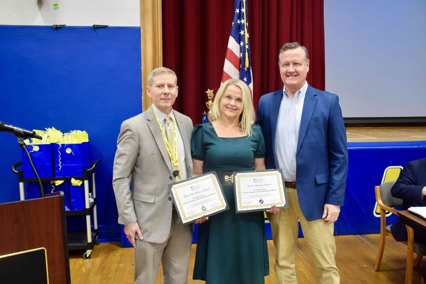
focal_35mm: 33
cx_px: 213
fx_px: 391
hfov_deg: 57.2
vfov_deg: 40.0
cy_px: 142
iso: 400
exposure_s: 1/40
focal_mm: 22
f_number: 4
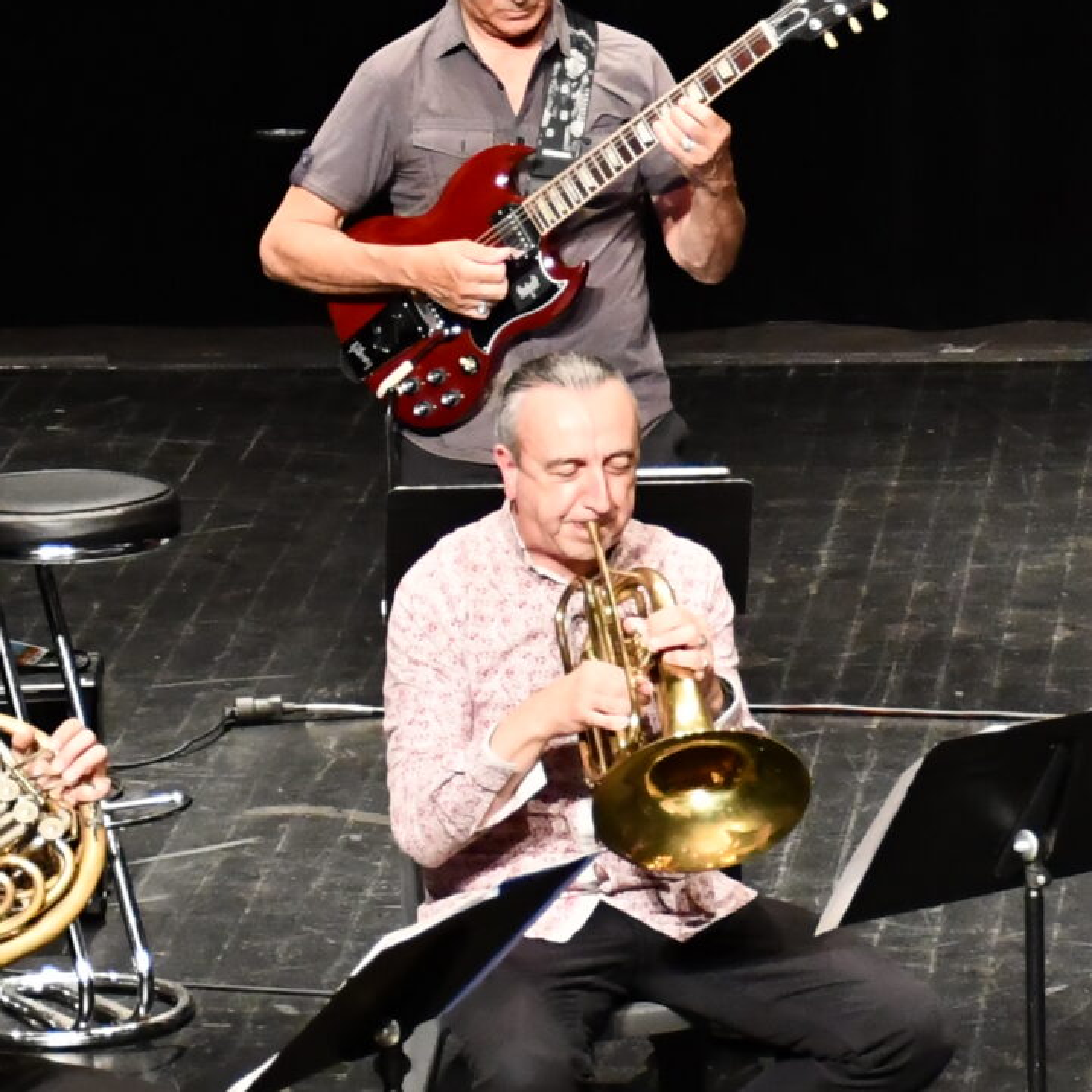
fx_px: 9743
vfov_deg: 6.4
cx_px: 1534
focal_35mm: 273
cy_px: 456
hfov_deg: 6.3
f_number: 4.5
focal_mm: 45
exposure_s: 1/125
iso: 3200
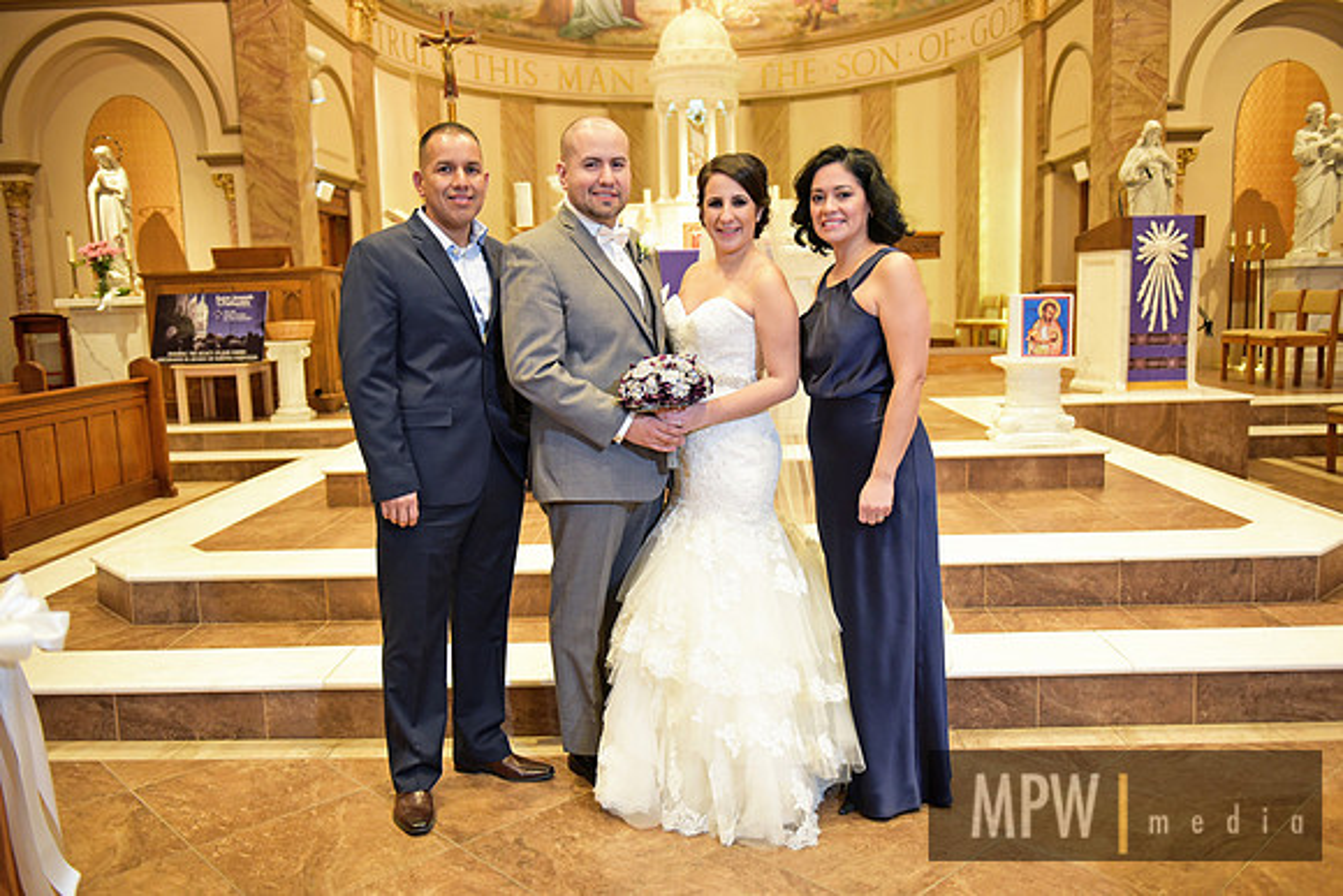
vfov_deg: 45.0
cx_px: 672
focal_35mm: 29
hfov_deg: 63.6
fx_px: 1082
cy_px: 448
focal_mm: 29
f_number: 2.8
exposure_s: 1/160
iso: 2000
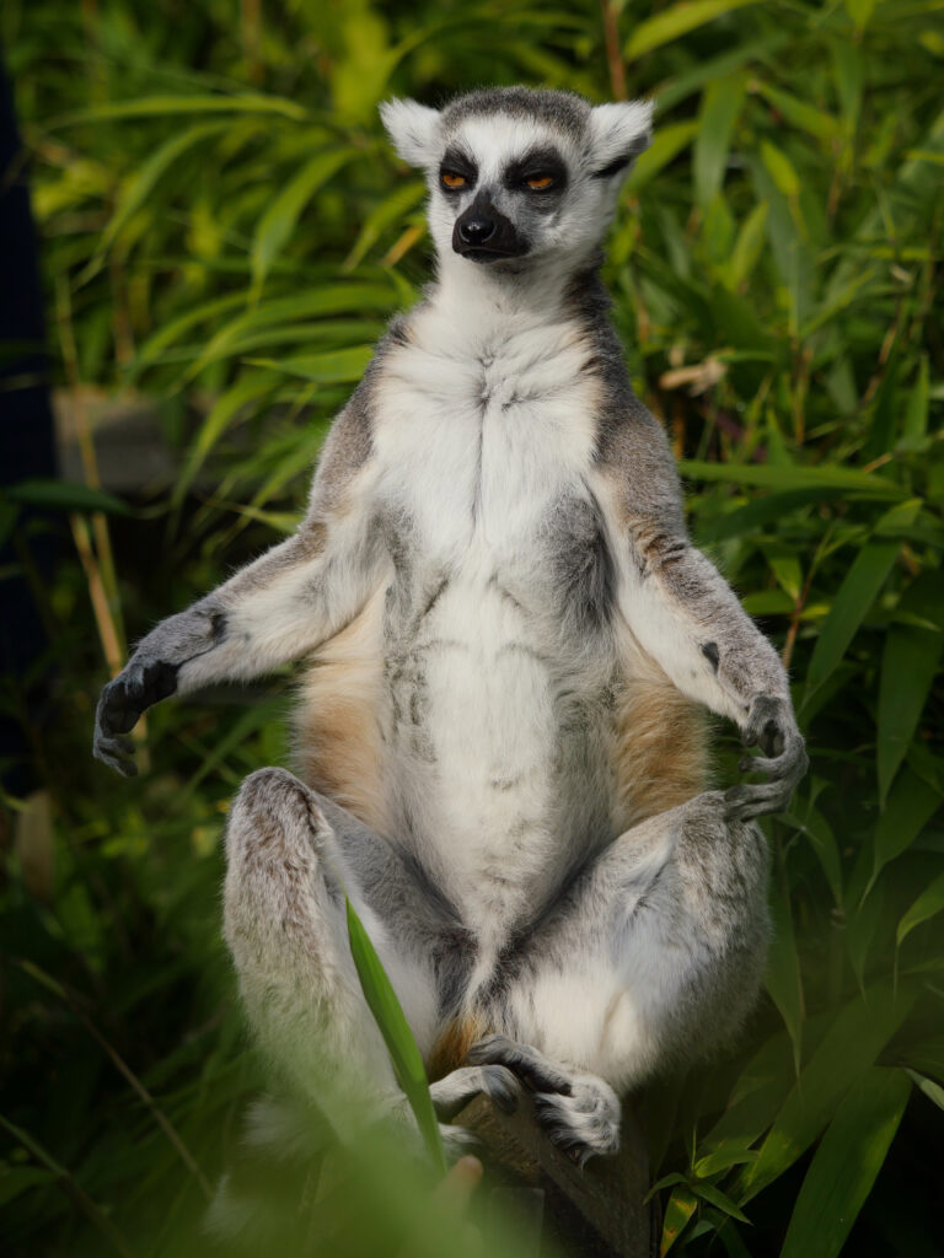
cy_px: 629
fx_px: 3636
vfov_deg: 19.6
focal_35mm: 100
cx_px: 472
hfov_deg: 14.8
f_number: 2.8
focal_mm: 50
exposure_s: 1/4000
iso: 200
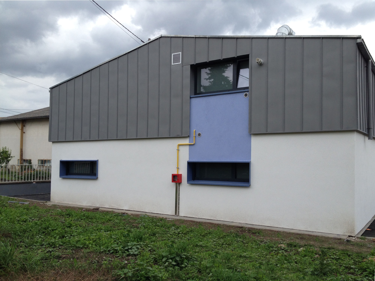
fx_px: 379
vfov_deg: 40.7
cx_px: 188
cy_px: 140
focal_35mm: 35
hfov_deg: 52.6
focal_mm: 4.28
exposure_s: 1/657
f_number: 2.4
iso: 50
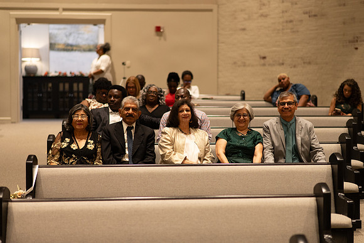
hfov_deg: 34.5
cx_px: 182
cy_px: 122
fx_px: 587
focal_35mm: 58
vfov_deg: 23.4
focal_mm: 58
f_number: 1.4
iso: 2000
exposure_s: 1/640
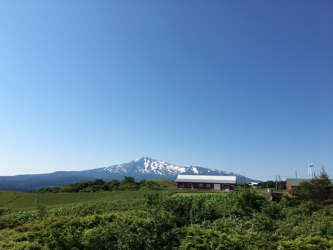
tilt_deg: +12.2
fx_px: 279
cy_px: 125
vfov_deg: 48.2
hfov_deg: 61.7
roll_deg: -0.6
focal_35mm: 29
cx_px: 166
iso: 25
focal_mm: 4.15
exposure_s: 1/2331
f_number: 2.2
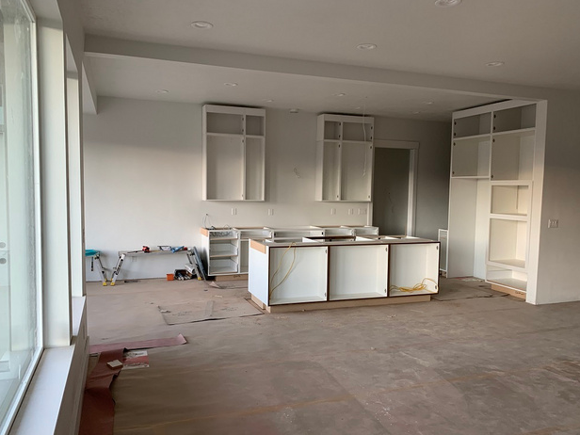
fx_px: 452
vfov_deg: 51.4
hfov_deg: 65.3
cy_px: 217
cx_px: 284
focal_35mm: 27
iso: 125
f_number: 1.8
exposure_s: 1/60
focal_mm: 4.25
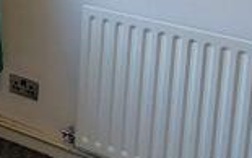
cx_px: -102
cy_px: -65
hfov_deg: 20.2
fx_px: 625
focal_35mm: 91
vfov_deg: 13.7
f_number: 2.2
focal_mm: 1.74
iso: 125
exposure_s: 1/60
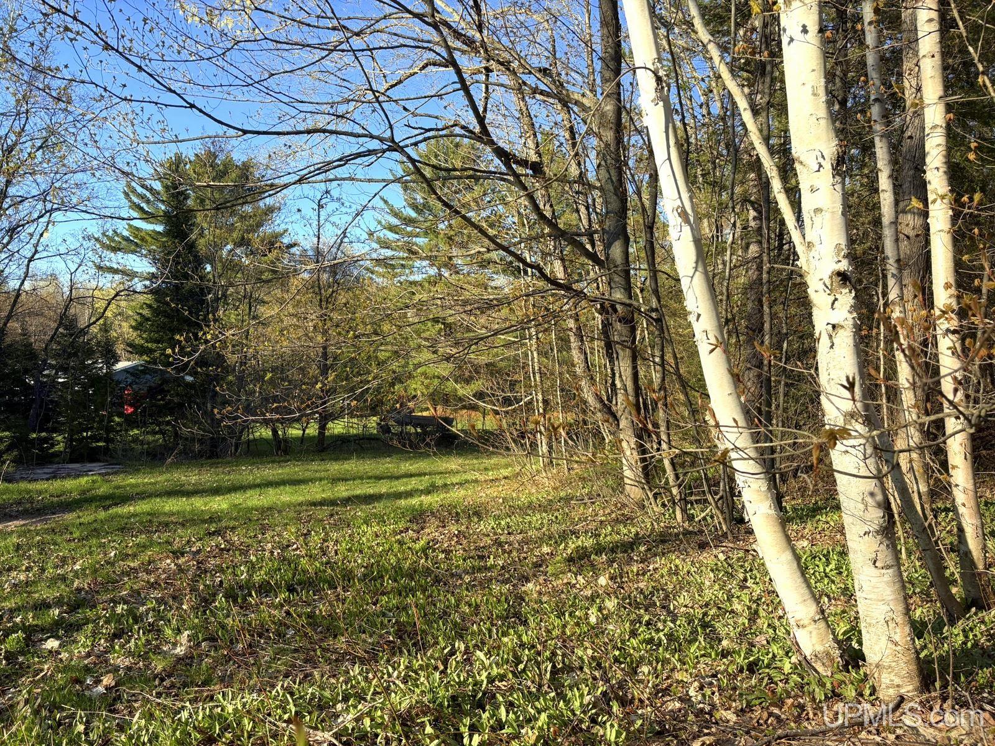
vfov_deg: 53.1
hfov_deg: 67.3
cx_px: 498
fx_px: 747
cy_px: 373
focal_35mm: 26
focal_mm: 5.96
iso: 50
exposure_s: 1/1364
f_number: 1.6
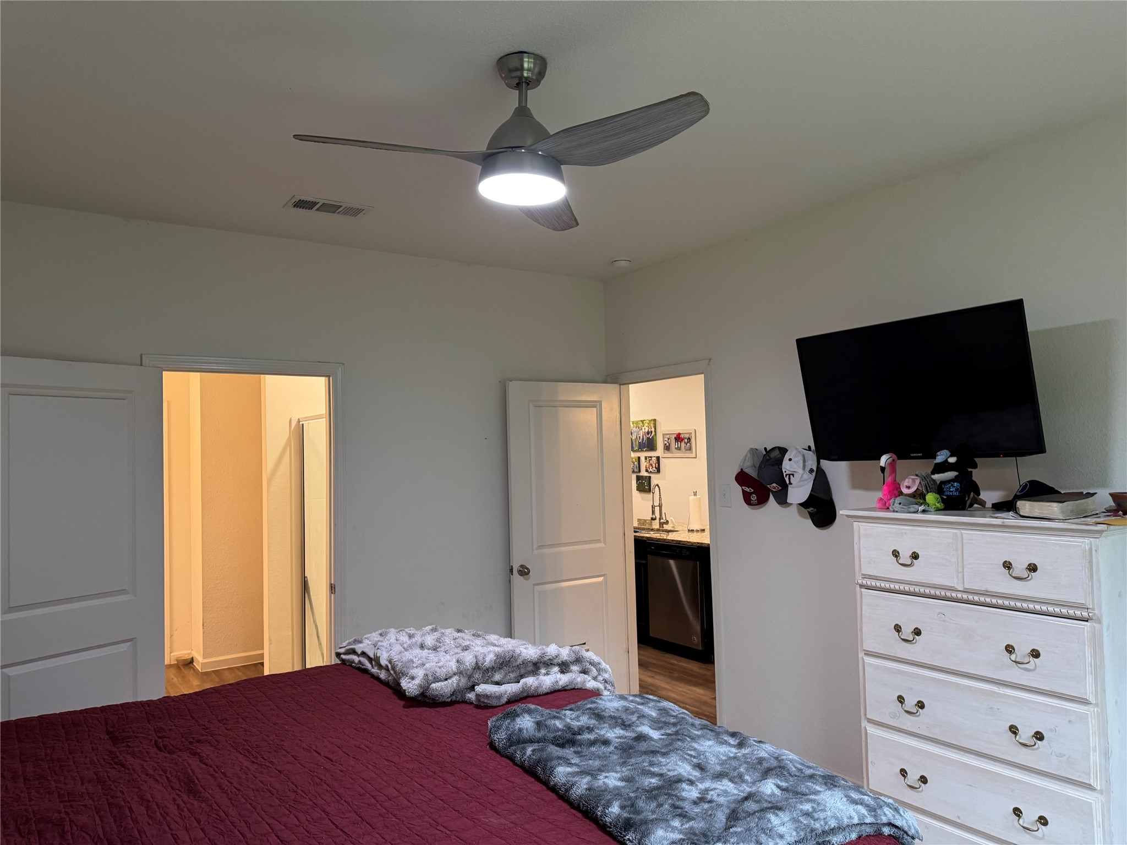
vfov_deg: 56.8
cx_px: 564
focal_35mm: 24
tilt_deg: +1.5
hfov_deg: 71.6
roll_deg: +1.5
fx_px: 781
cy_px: 422
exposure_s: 1/60
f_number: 1.78
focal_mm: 6.76
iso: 320
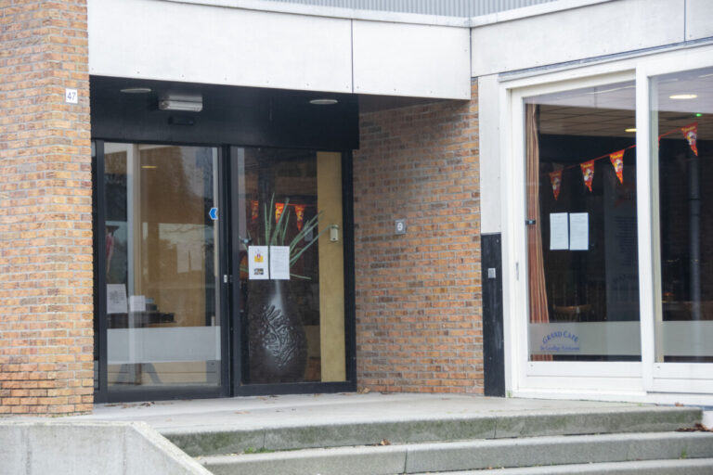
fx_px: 2228
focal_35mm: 112
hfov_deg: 18.2
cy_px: 238
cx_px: 356
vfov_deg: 12.2
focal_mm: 75
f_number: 5
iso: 1000
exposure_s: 1/50
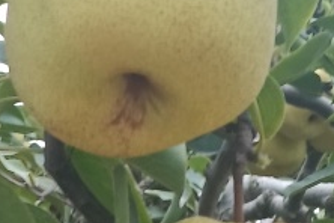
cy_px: 383
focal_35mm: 135
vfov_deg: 9.7
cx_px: 57
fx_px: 1252
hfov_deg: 15.1
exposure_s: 1/33.3
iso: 142
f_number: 1.8
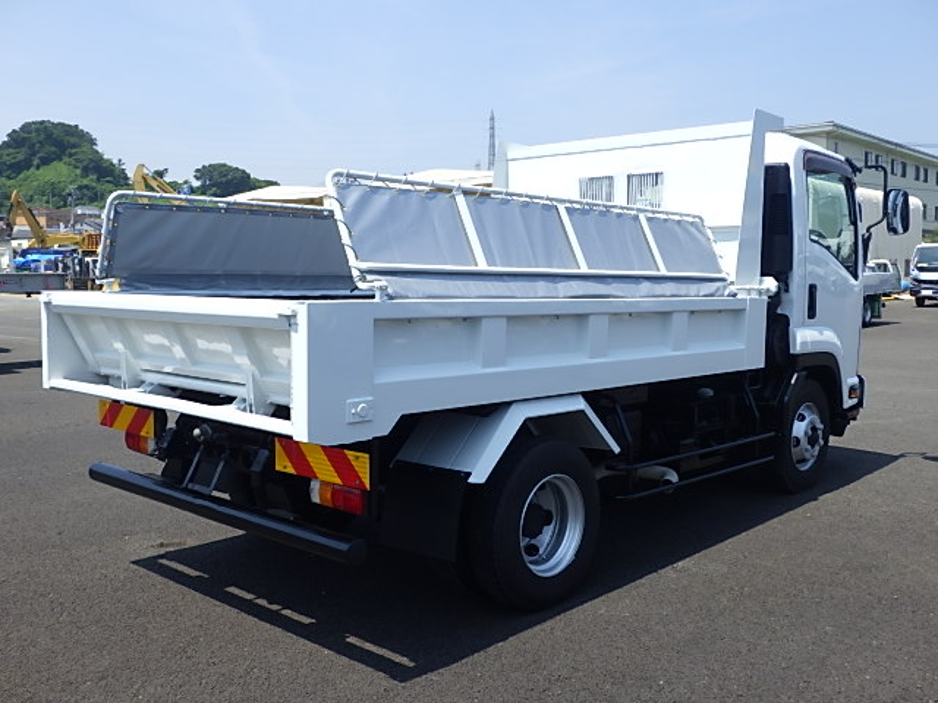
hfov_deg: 54.0
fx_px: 921
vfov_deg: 41.8
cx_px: 469
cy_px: 352
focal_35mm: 34
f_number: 4.6
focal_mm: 6.1
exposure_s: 1/640
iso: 125
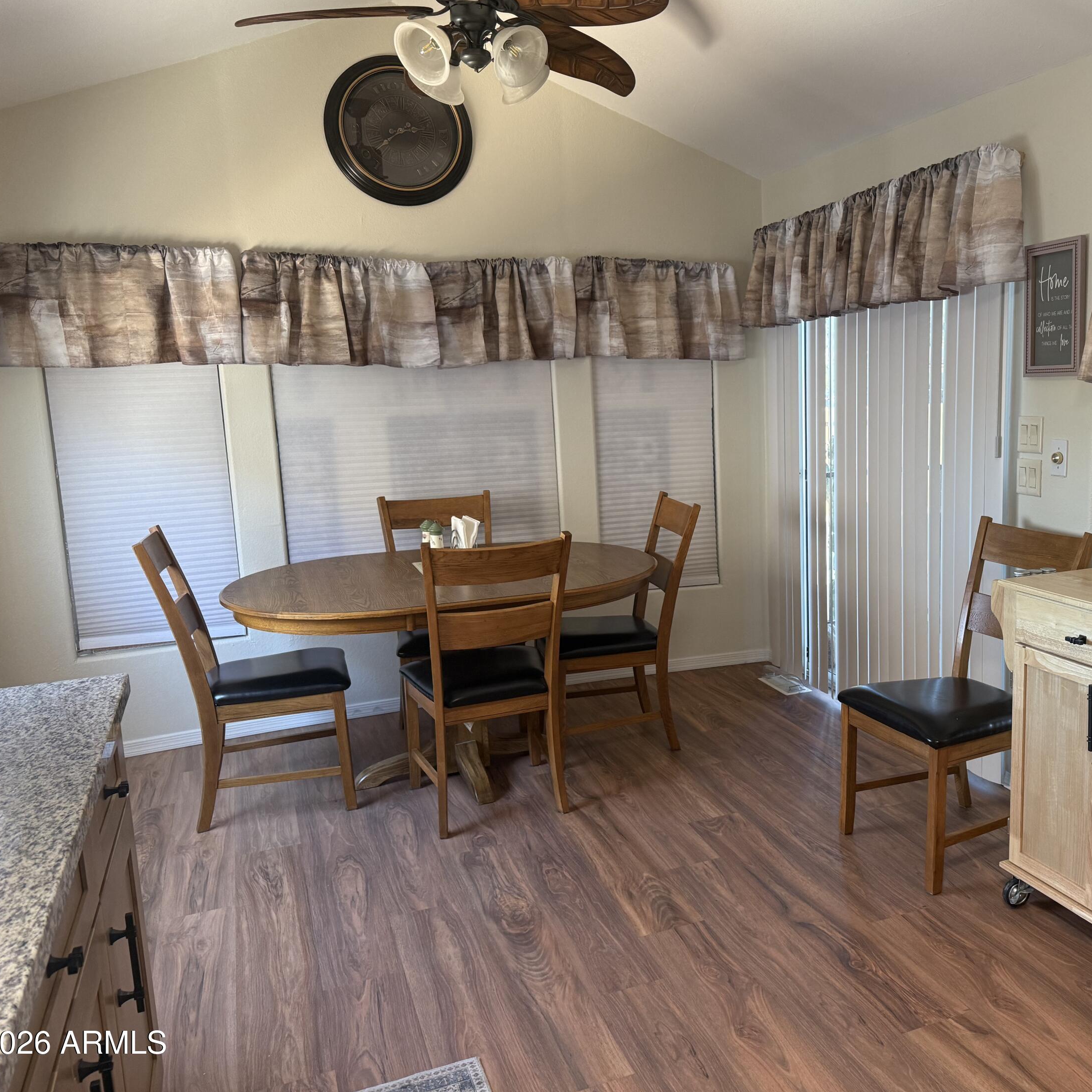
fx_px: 1035
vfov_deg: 55.6
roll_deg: +1.6
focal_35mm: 29
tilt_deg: -9.4
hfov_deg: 54.5
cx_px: 725
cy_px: 534
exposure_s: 1/77
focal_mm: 6.76
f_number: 1.78
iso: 200
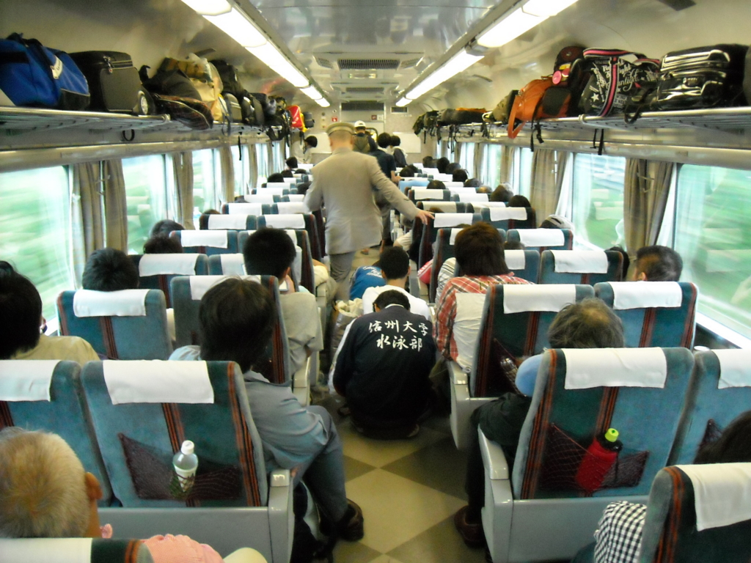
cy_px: 282
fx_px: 759
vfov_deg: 40.7
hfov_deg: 52.6
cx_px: 376
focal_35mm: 35
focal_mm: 5.7
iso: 766
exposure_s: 1/8
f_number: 2.8
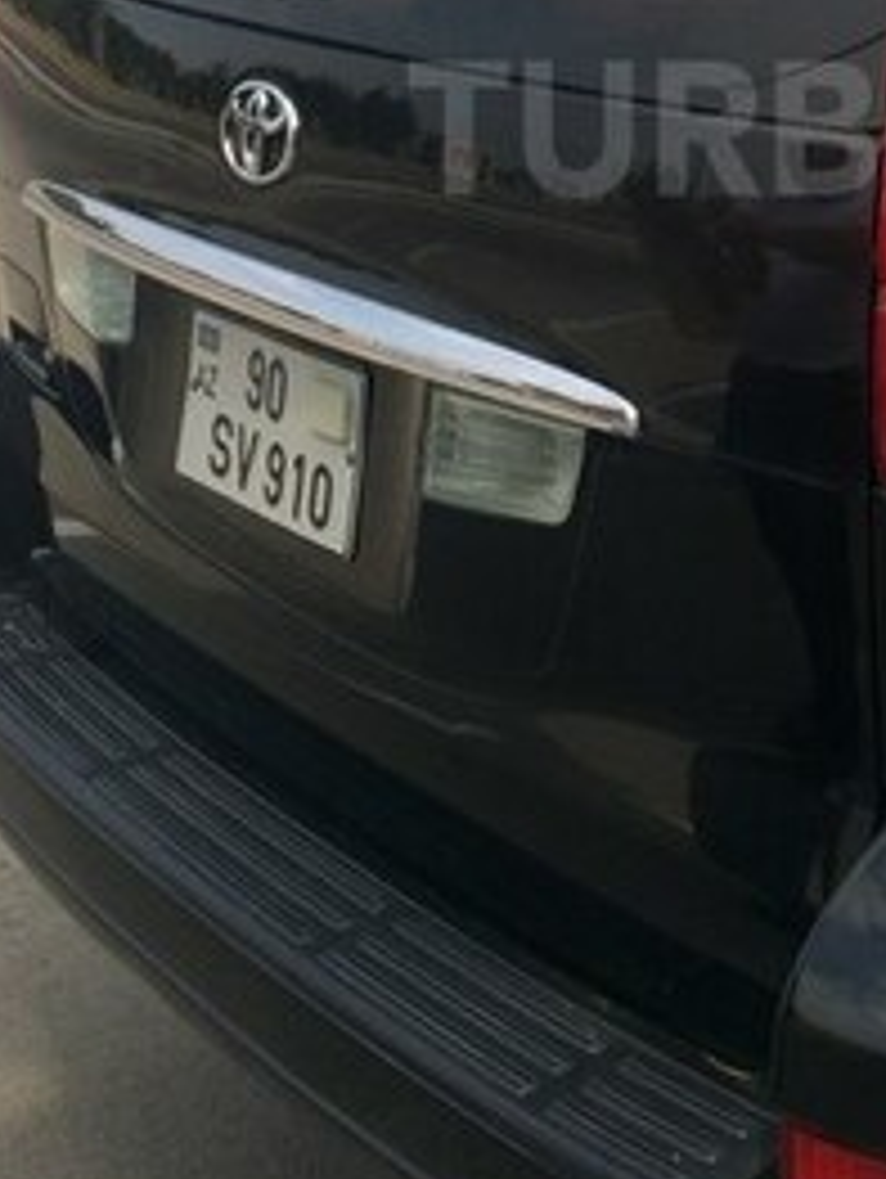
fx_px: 2487
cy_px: 128
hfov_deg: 19.7
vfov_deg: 25.8
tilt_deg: -9.5
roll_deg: -0.5
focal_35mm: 73
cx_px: 868
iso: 32
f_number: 2.2
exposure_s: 1/1642
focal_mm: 4.15
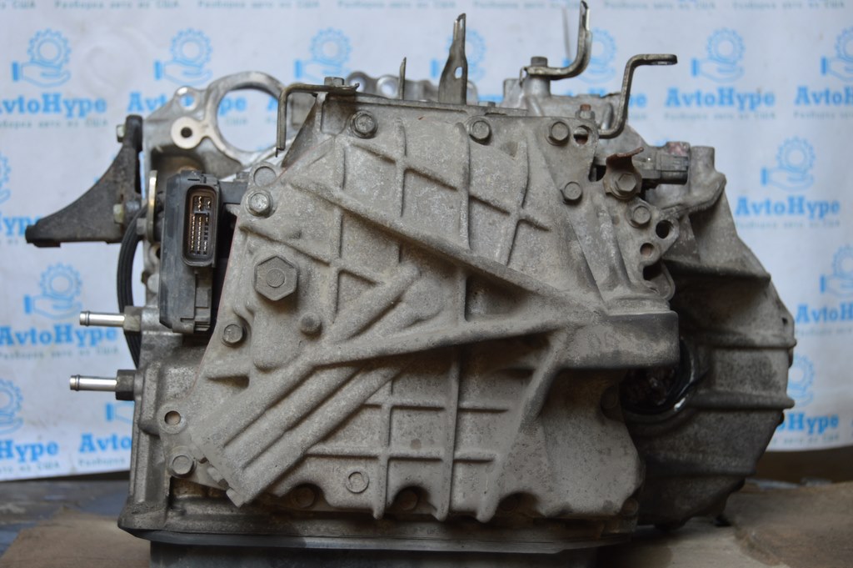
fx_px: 1349
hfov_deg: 35.1
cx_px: 426
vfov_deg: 23.7
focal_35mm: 57
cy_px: 284
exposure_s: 1/60
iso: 400
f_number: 4.8
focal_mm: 38
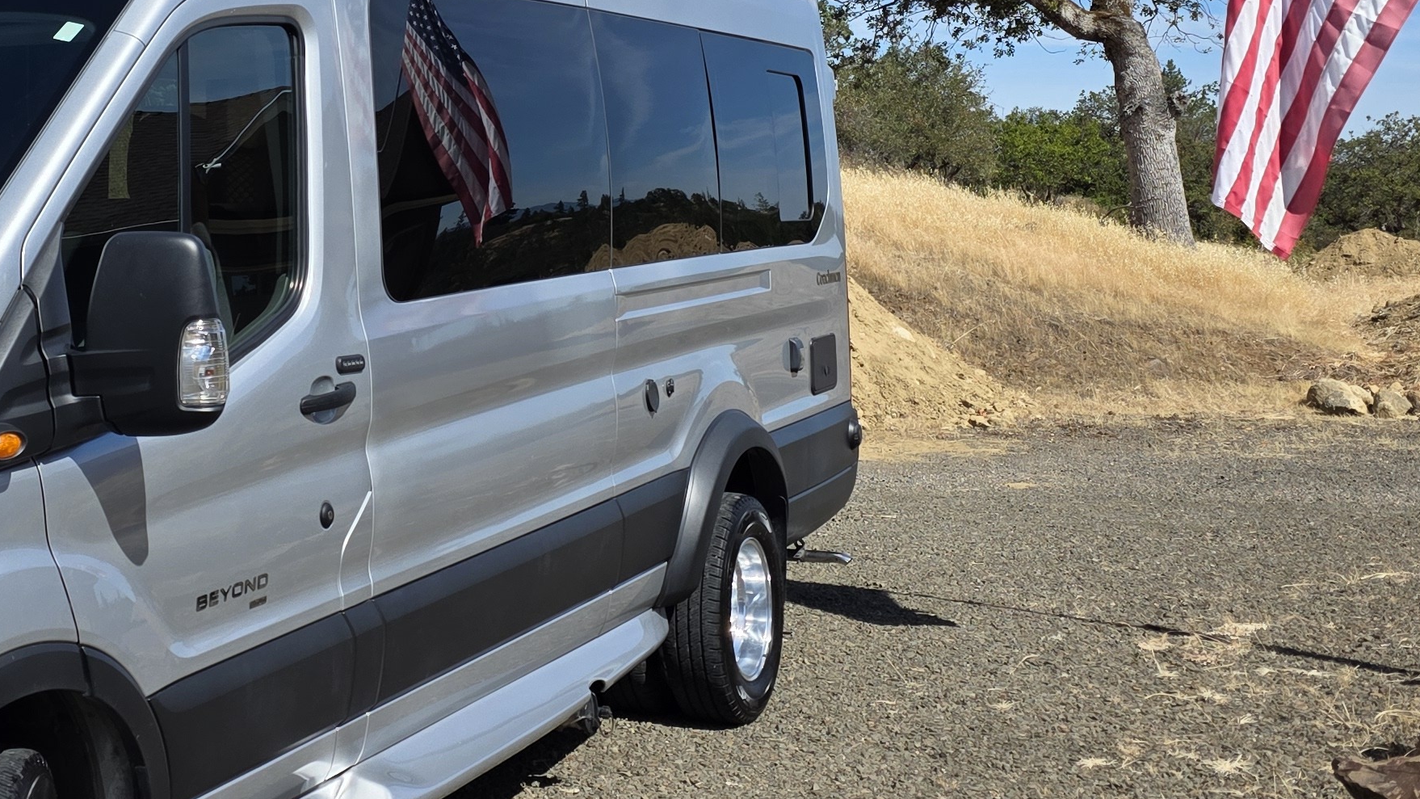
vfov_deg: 20.8
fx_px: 2146
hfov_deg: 35.3
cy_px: 130
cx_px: 267
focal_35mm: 57
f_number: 1.7
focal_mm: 6.3
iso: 80
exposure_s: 1/5608
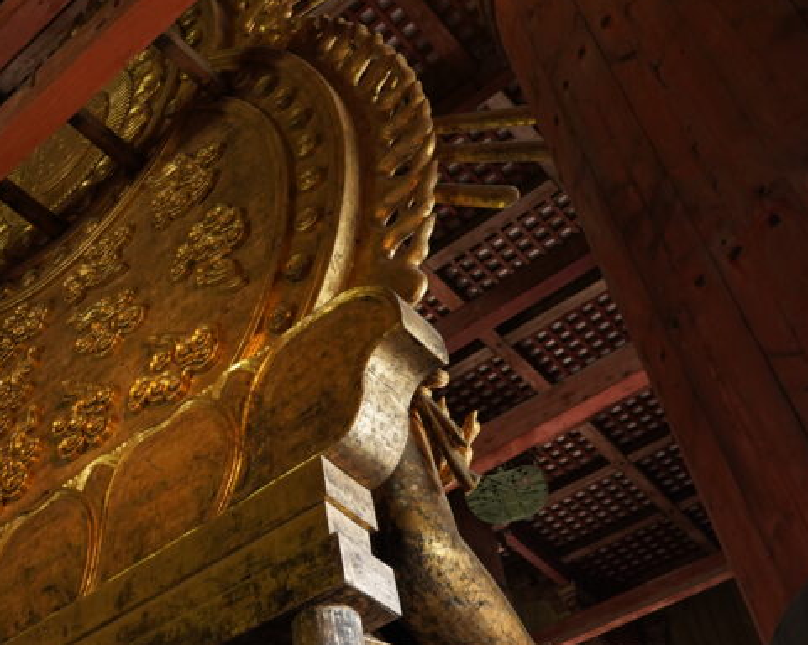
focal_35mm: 48
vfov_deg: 31.0
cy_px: 458
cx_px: 128
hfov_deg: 37.0
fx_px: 1147
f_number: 4
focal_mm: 24
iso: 1000
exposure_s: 1/30
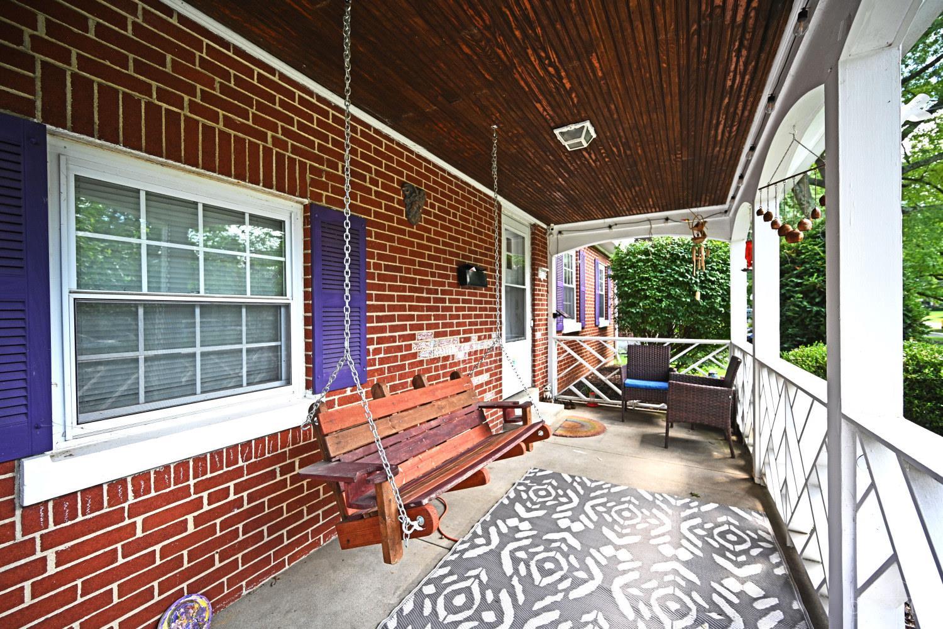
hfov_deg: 102.3
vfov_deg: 79.2
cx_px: 472
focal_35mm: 14
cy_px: 314
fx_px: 380
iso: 400
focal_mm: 14.5
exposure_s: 1/250
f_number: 4
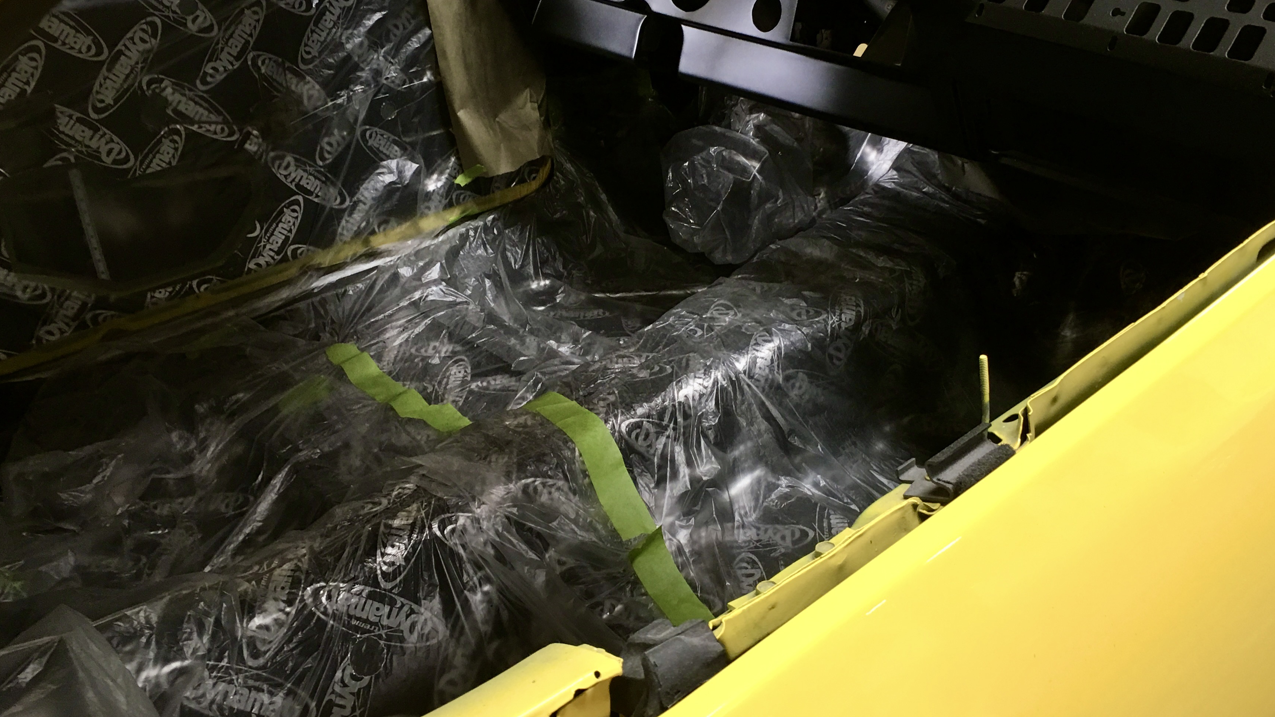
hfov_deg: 54.0
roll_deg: -0.3
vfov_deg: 32.0
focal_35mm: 37
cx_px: 671
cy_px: 333
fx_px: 1251
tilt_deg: -27.9
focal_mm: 4.15
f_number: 2.2
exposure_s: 1/15
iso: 40
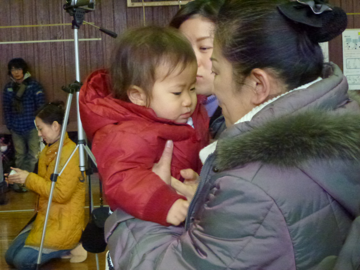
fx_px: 634
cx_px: 180
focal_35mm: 61
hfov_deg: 31.7
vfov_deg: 24.0
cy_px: 135
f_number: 4.5
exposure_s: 1/100
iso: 1600
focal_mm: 10.9
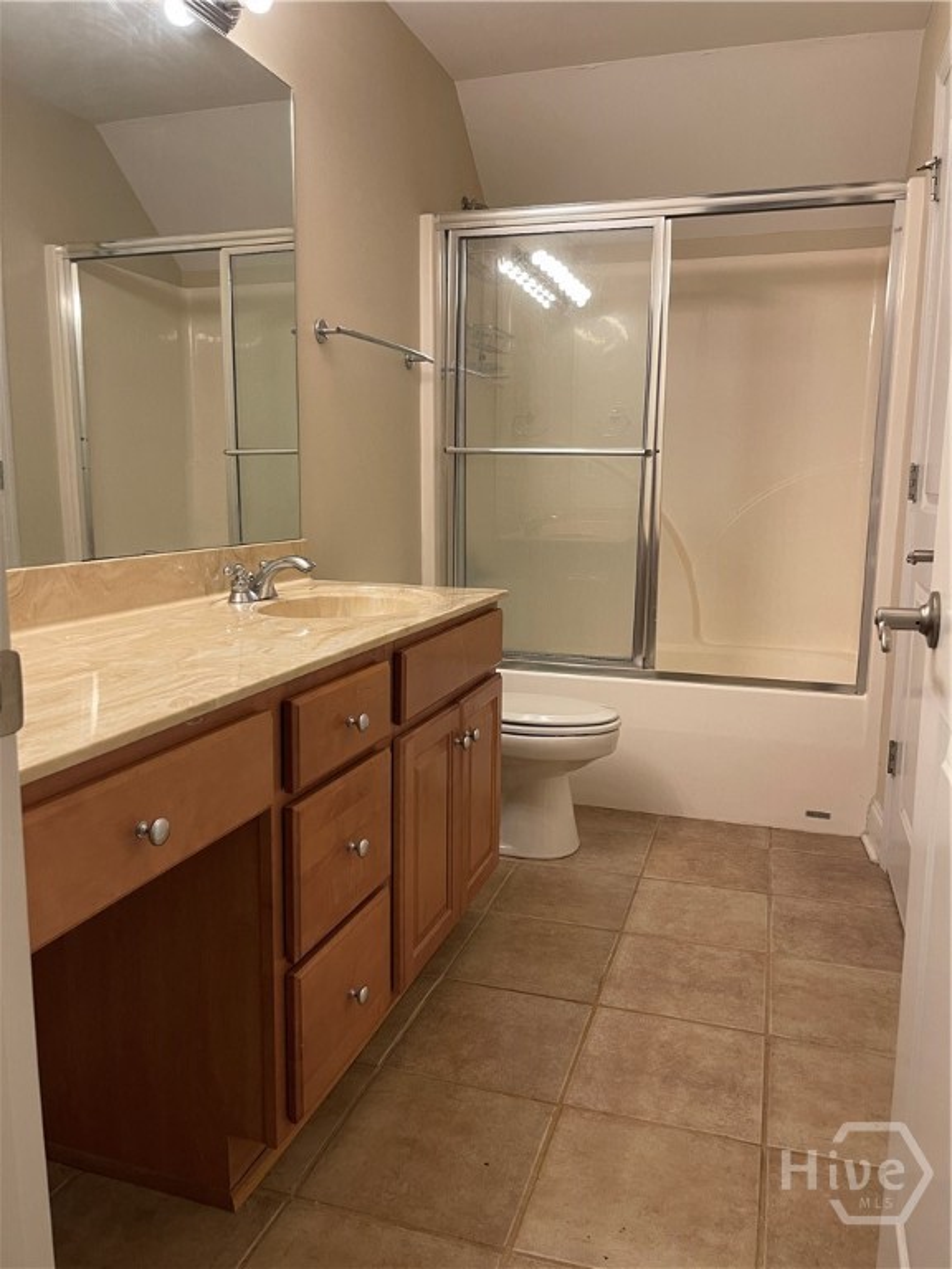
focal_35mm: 25
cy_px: 634
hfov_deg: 54.9
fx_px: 917
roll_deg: -1.0
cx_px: 476
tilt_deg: -9.0
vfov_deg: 69.4
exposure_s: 1/60
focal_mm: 5.1
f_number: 1.6
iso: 160
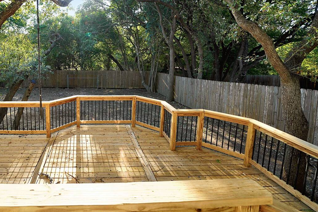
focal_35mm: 19
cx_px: 101
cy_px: 69
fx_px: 168
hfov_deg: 83.3
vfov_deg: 62.8
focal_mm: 12
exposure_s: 1/100
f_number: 5
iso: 100
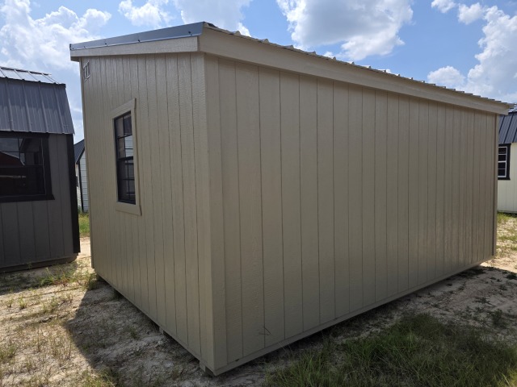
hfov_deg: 73.9
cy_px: 194
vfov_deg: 58.9
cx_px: 258
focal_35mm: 23
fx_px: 344
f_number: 1.7
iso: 80
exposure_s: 1/6574
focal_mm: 6.3
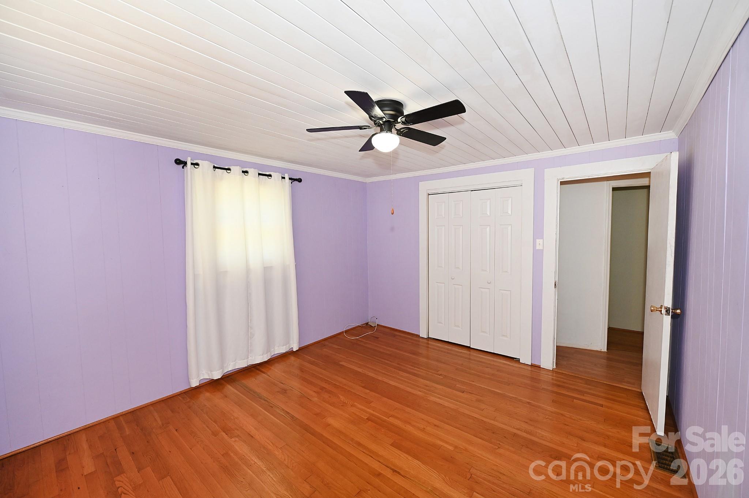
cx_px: 374
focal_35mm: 14
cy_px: 249
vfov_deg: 81.1
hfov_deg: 104.3
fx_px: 291
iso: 800
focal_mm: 14
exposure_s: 1/60
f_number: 4
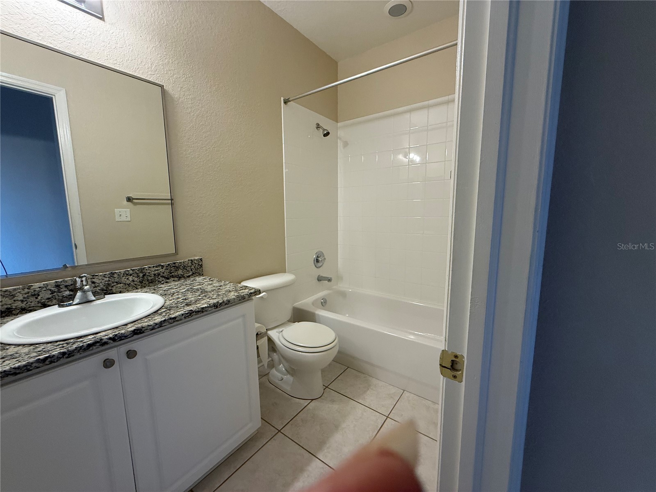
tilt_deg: -7.3
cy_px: 246
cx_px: 328
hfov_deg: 102.1
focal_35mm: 14
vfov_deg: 85.7
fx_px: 265
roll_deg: +0.4
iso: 250
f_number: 2.2
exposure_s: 1/120
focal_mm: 2.22
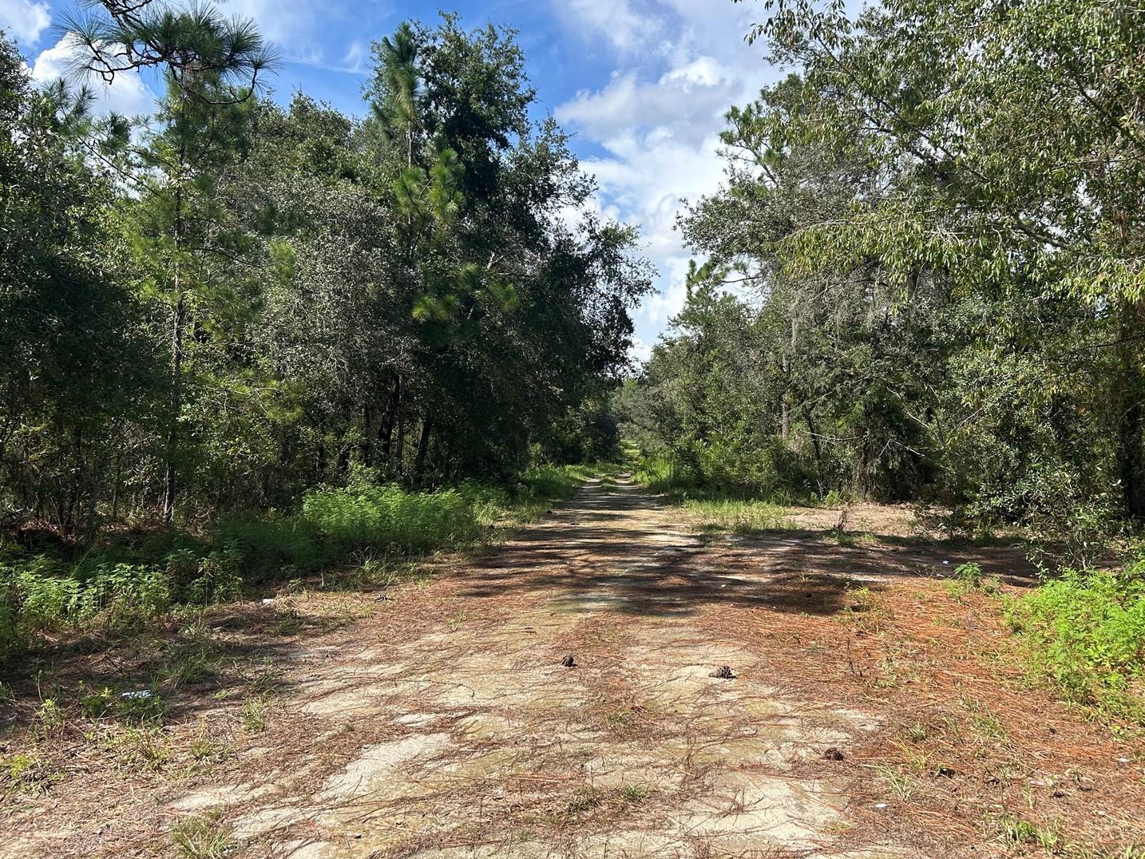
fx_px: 959
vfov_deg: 48.2
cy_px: 409
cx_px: 635
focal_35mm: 29
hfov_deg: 61.5
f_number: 1.5
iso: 50
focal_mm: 5.7
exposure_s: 1/2571
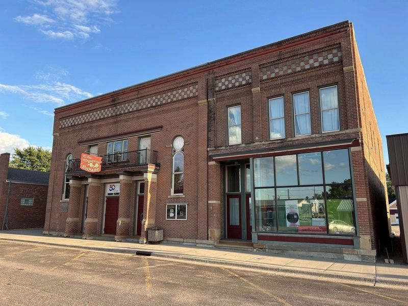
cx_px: 204
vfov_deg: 53.1
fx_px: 306
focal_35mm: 26
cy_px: 153
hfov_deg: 67.3
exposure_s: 1/887
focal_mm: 5.7
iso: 50
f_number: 1.5
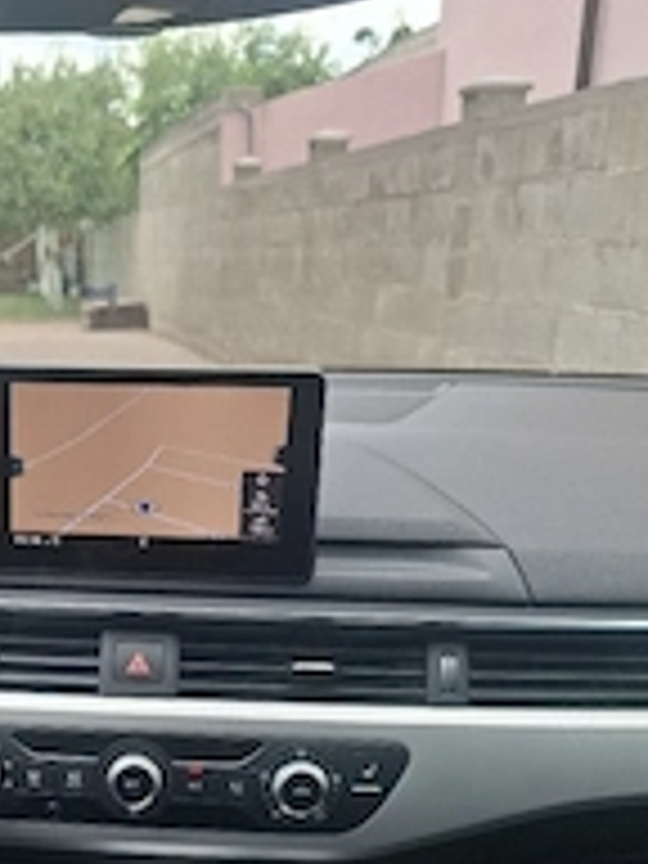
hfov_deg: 29.2
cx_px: 86
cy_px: 680
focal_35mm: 48
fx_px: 1198
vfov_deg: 38.3
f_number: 1.8
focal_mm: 5.54
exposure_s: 1/270
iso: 50
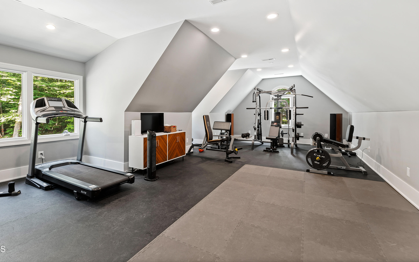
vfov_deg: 71.0
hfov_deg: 97.8
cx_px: 202
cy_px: 116
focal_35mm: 16
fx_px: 183
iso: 100
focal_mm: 10
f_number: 8
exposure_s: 1.6
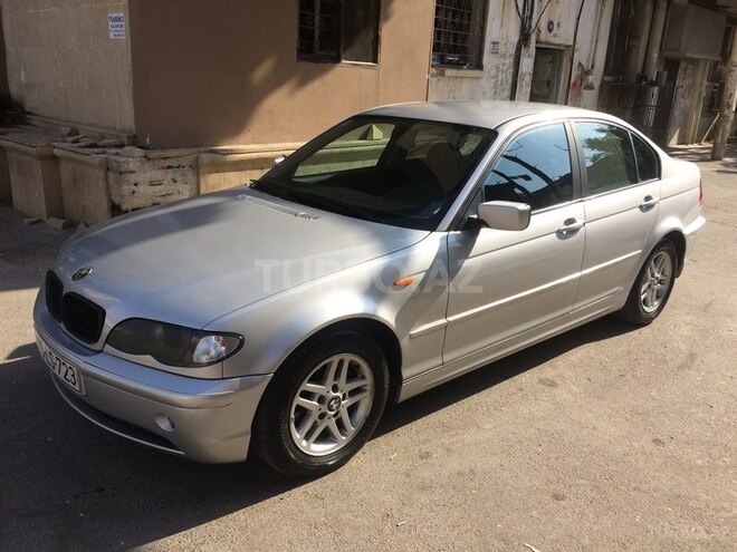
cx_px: 368
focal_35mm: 29
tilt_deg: -18.0
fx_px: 617
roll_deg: -3.7
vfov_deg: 48.2
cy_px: 276
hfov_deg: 61.7
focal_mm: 4.15
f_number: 2.2
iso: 32
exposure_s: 1/1244
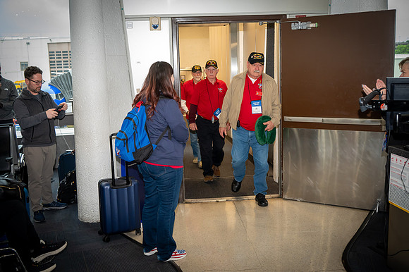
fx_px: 431
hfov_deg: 50.7
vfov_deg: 35.0
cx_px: 204
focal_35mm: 38
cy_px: 136
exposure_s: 1/100
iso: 2800
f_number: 5
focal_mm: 38
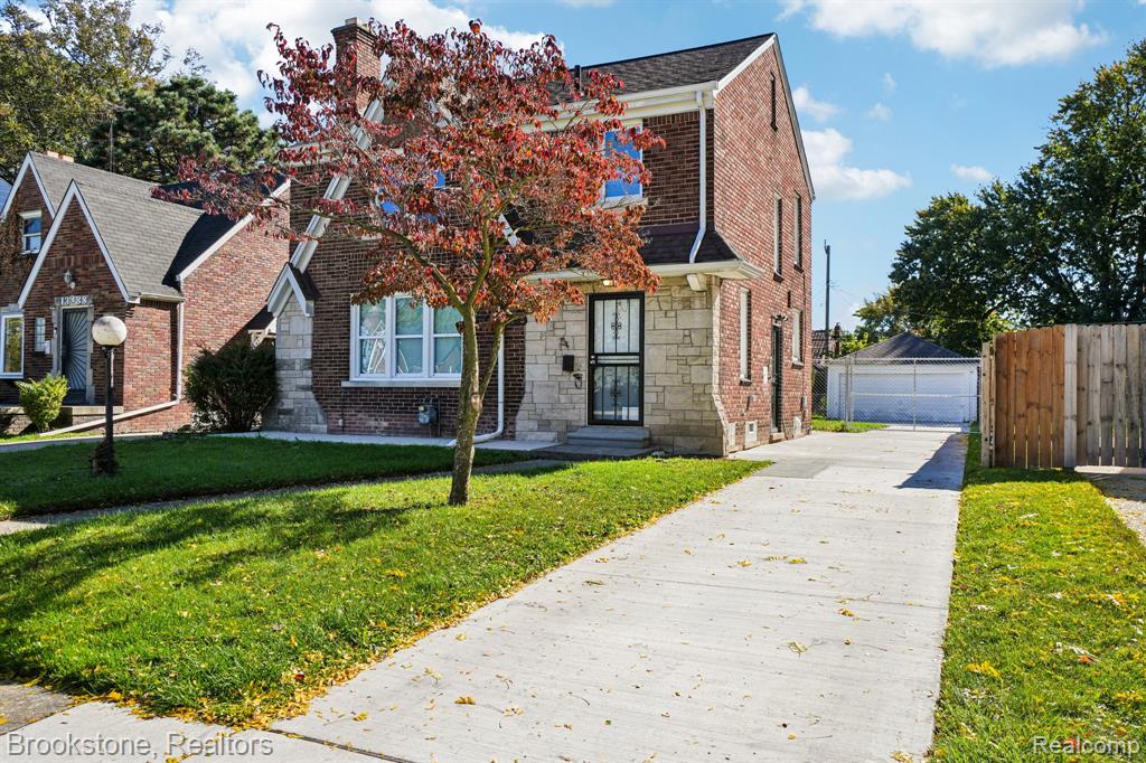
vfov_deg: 50.4
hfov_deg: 70.5
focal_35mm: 26
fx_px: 811
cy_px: 382
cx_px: 573
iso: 100
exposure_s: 1/250
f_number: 8
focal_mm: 17
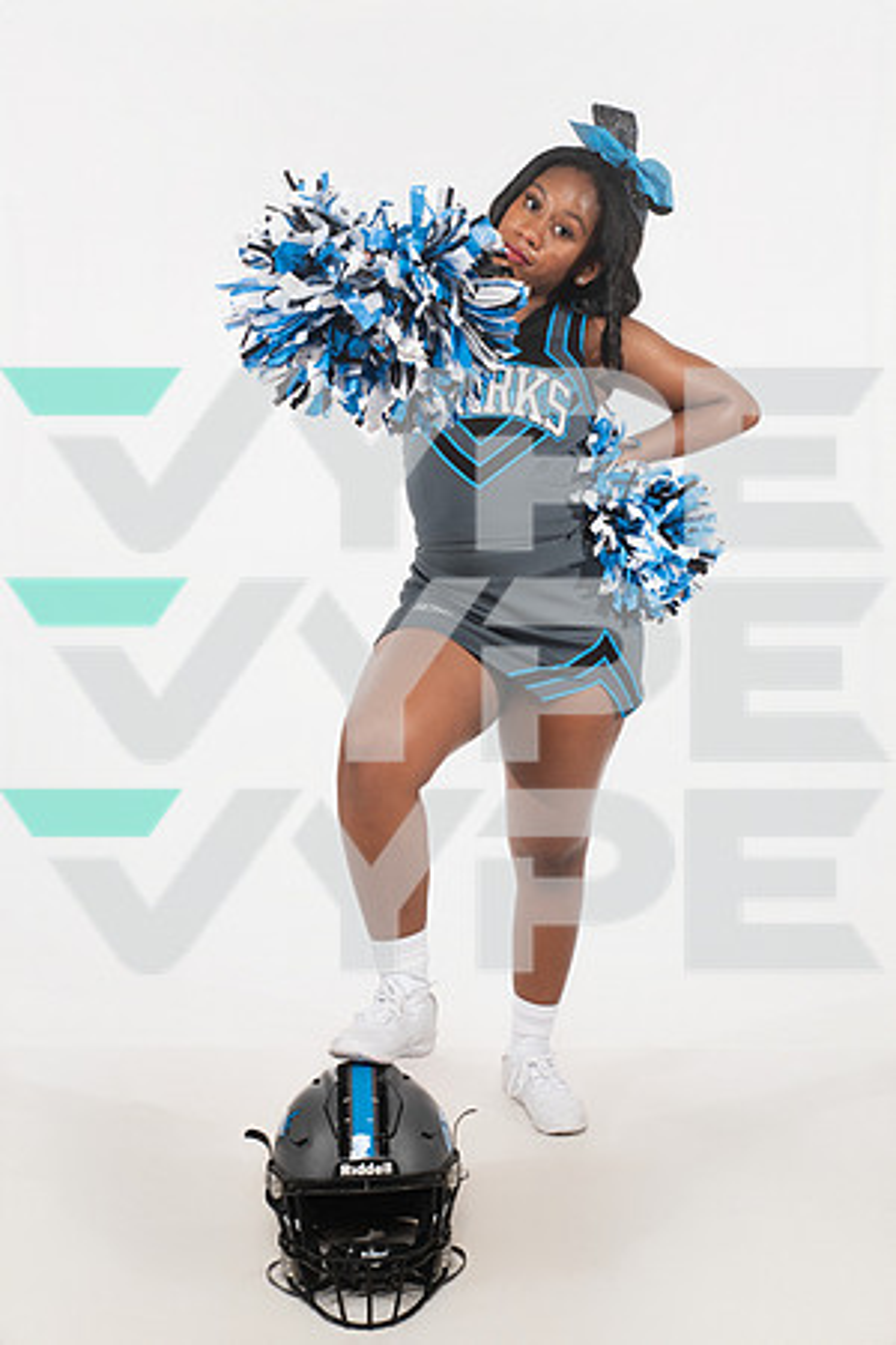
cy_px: 672
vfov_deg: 46.4
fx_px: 1568
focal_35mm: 42
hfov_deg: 31.9
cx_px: 448
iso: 500
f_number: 7.1
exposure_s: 1/320
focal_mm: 42
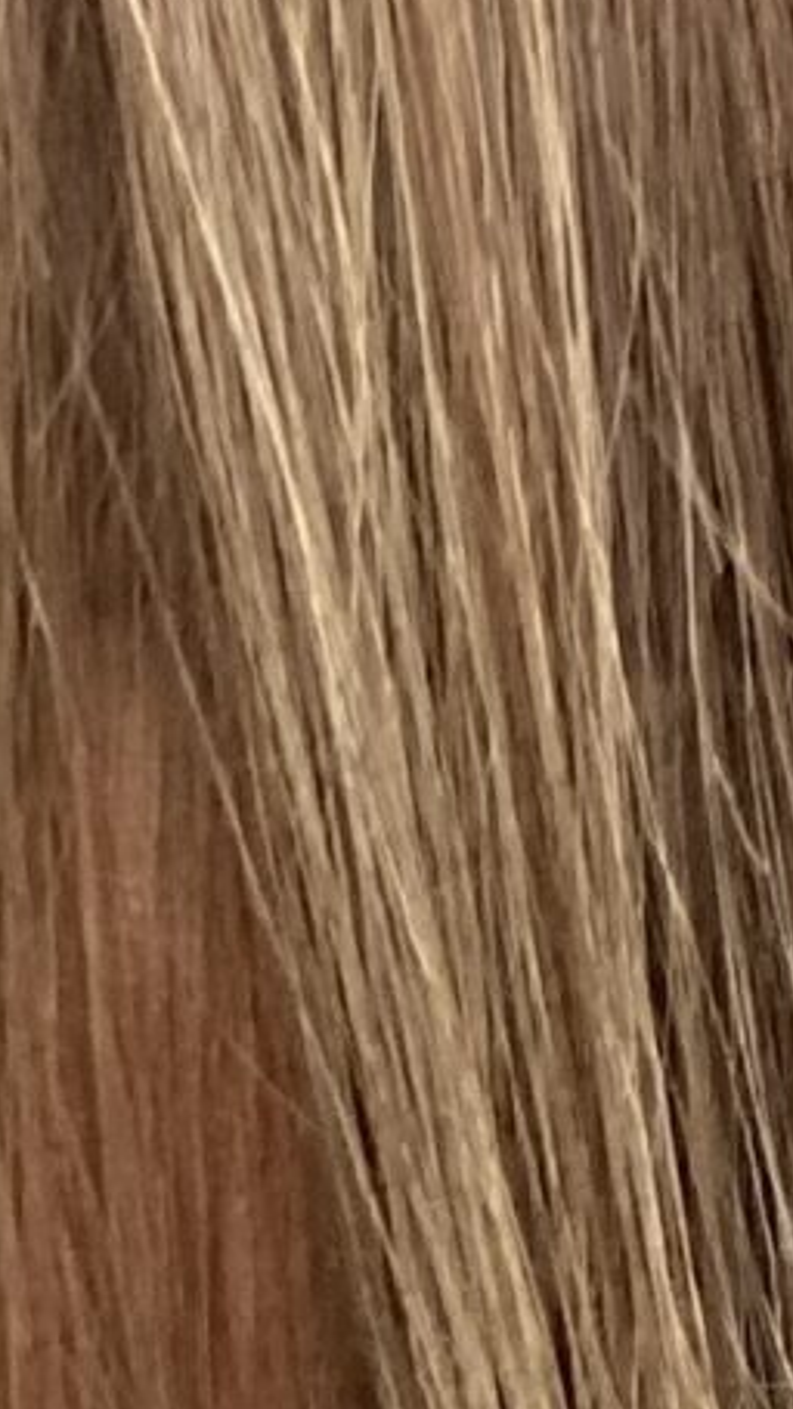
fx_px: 6877
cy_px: 1762
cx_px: 331
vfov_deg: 11.4
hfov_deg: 6.6
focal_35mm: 184
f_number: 2.2
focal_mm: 2.71
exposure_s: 1/60
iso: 125
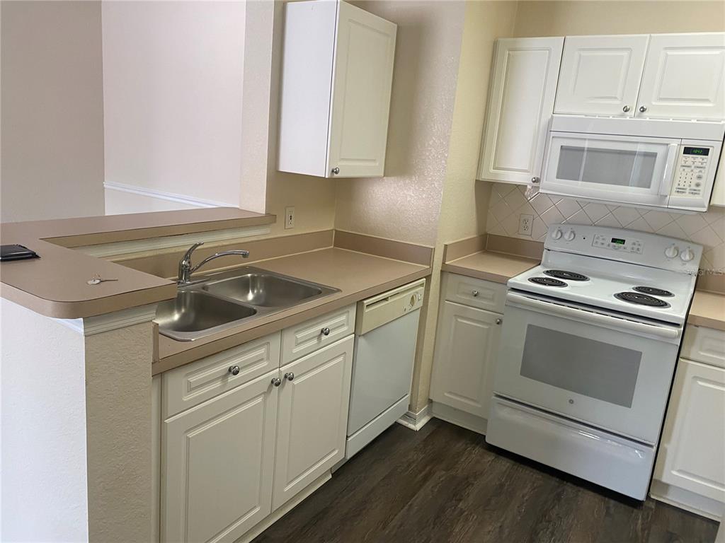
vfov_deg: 53.1
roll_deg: -4.0
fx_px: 545
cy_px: 272
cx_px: 362
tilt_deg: -14.0
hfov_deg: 67.3
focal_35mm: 26
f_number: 1.8
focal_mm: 4.25
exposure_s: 1/60
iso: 80
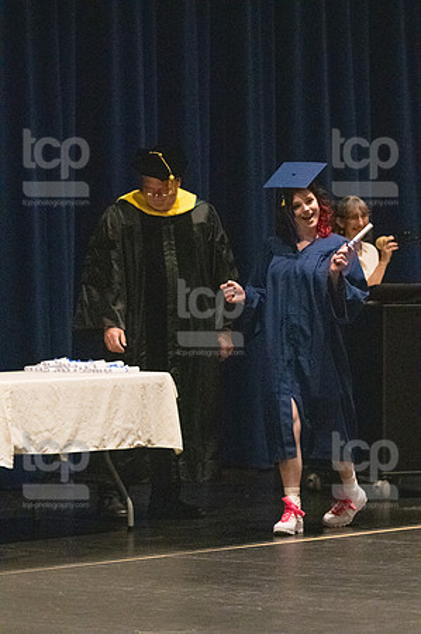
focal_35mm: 195
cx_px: 210
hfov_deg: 7.0
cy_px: 317
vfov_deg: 10.6
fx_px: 3428
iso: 10000
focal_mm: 130
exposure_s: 1/400
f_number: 3.2
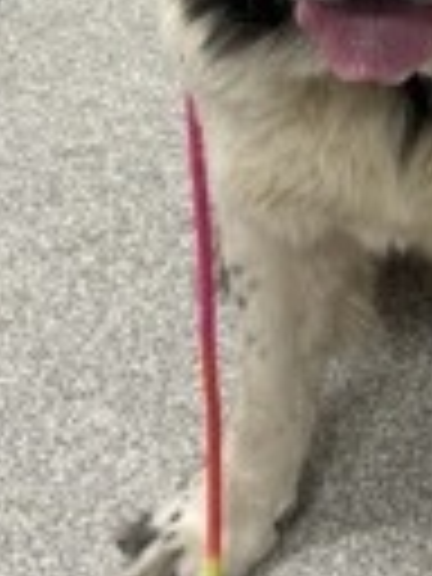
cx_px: 461
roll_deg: -6.6
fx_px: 1414
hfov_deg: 16.9
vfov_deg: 22.0
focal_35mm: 85
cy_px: -22
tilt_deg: -35.8
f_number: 1.5
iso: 100
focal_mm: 5.7
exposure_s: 1/100
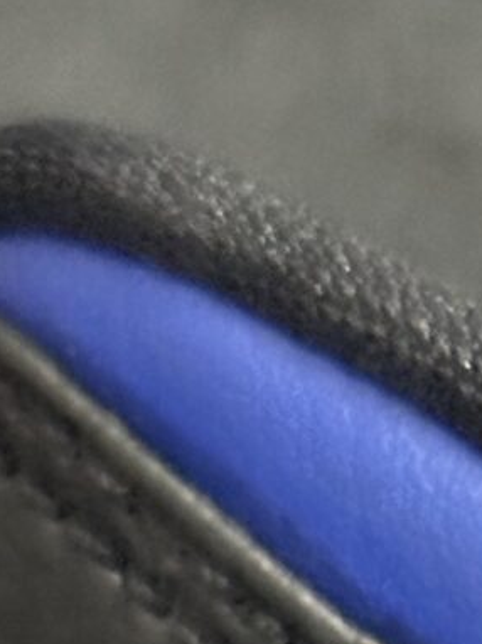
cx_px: 775
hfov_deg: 4.6
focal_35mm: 322
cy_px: 2099
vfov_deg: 5.7
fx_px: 5985
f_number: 1.78
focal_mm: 6.86
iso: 500
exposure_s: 1/25
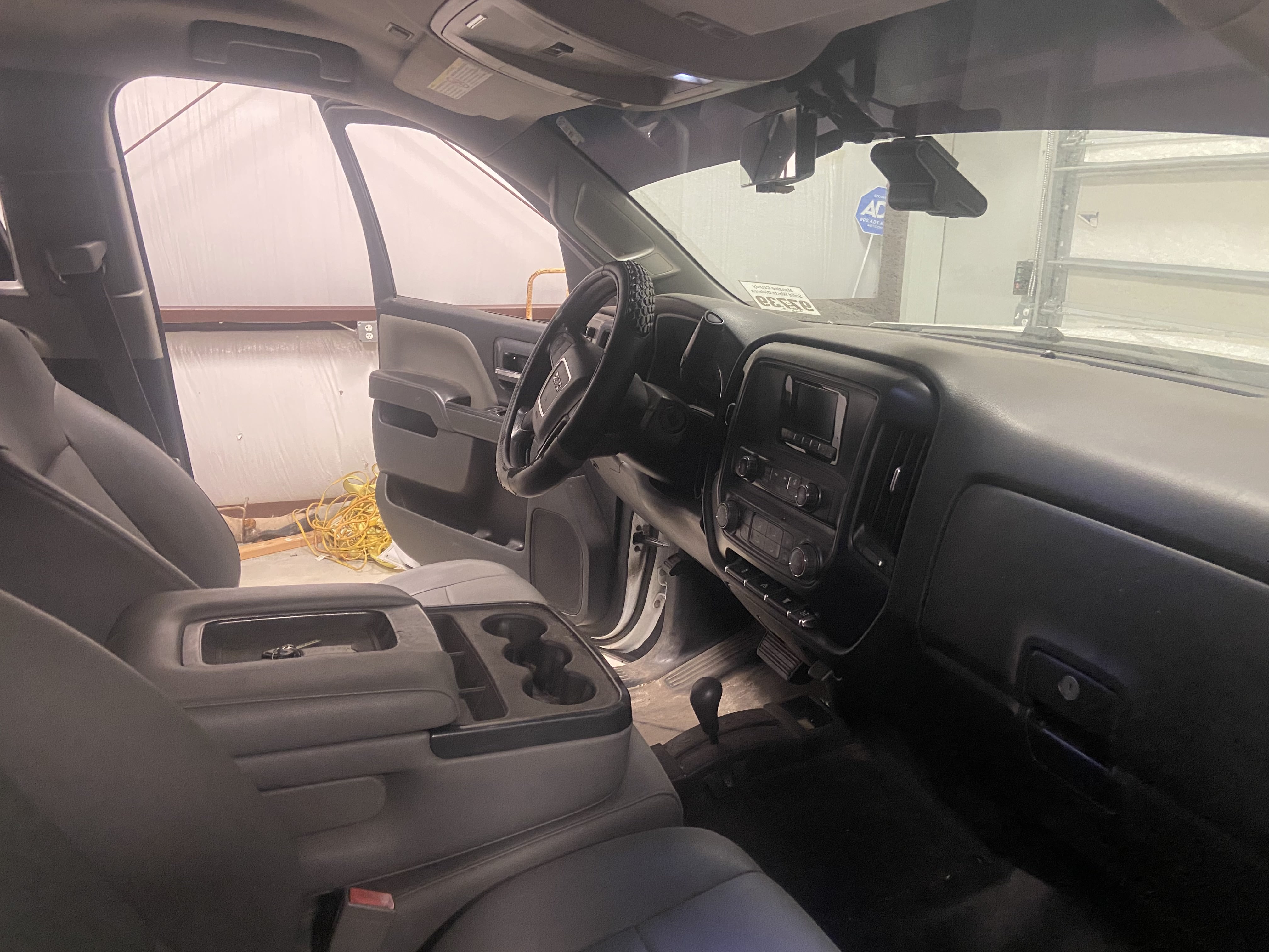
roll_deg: +0.2
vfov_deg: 53.1
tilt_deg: -13.4
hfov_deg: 67.3
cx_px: 634
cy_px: 476
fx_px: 953
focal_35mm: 26
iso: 500
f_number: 1.8
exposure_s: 1/40
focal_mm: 4.25
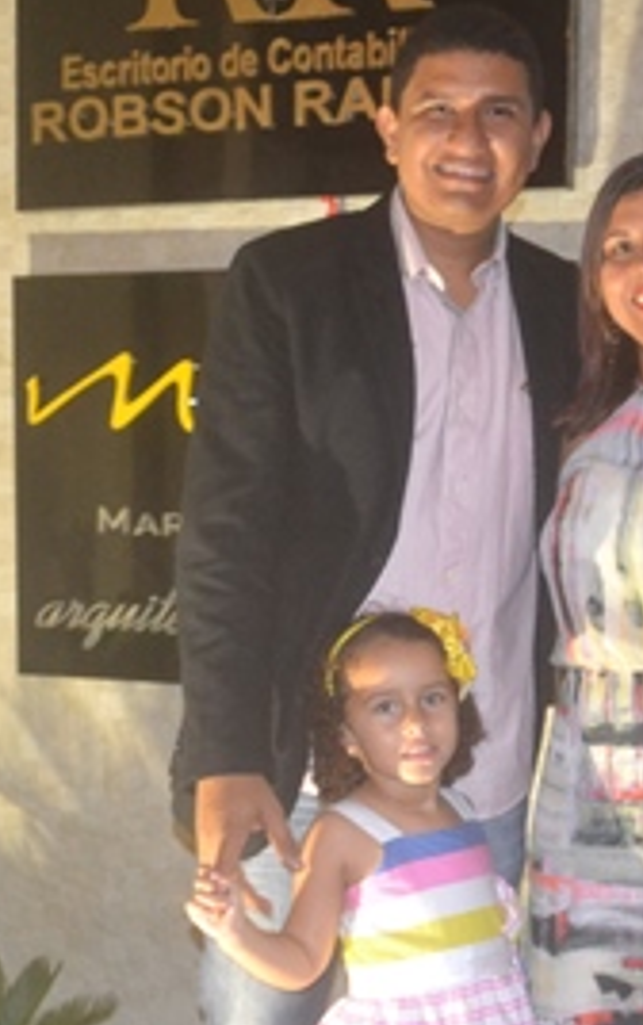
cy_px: 706
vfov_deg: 28.0
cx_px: 314
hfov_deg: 17.9
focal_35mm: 73
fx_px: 2042
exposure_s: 1/60
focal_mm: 20
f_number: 3.8
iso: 2200
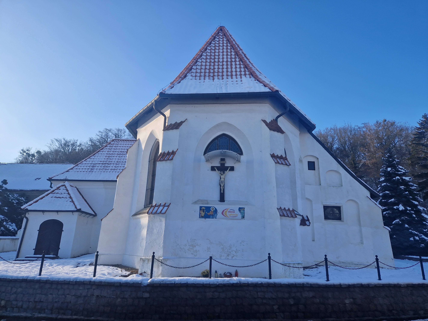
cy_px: 160
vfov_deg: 58.9
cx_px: 214
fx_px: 284
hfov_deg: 73.9
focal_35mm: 23
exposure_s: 1/886
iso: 50
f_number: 1.8
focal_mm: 5.4
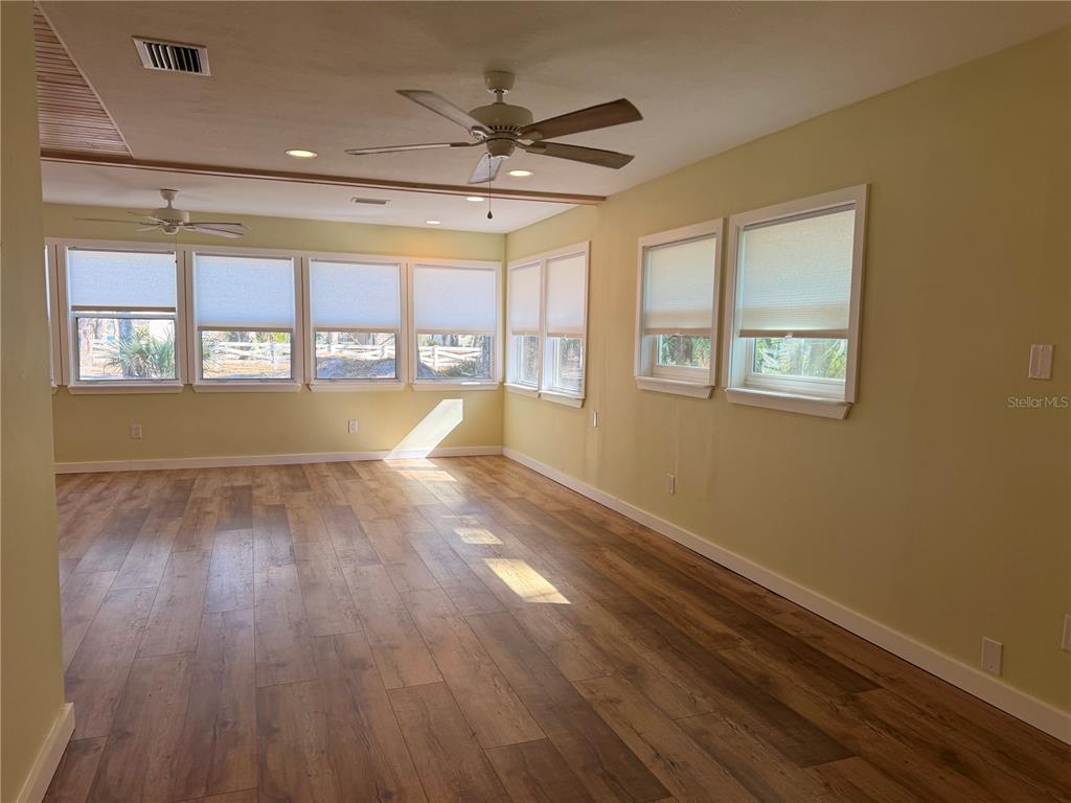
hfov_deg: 71.6
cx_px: 536
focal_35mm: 24
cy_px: 402
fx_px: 743
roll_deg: -0.5
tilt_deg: -5.1
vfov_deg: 56.8
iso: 100
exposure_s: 1/169
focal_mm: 6.76
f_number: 1.78
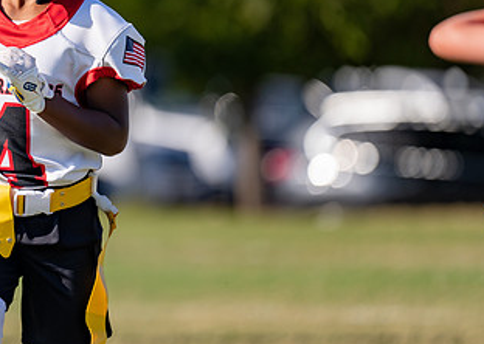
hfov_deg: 4.8
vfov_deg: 3.4
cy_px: 65
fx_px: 5752
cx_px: -15
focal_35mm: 419
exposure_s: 1/1600
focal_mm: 200
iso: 100
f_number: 2.8
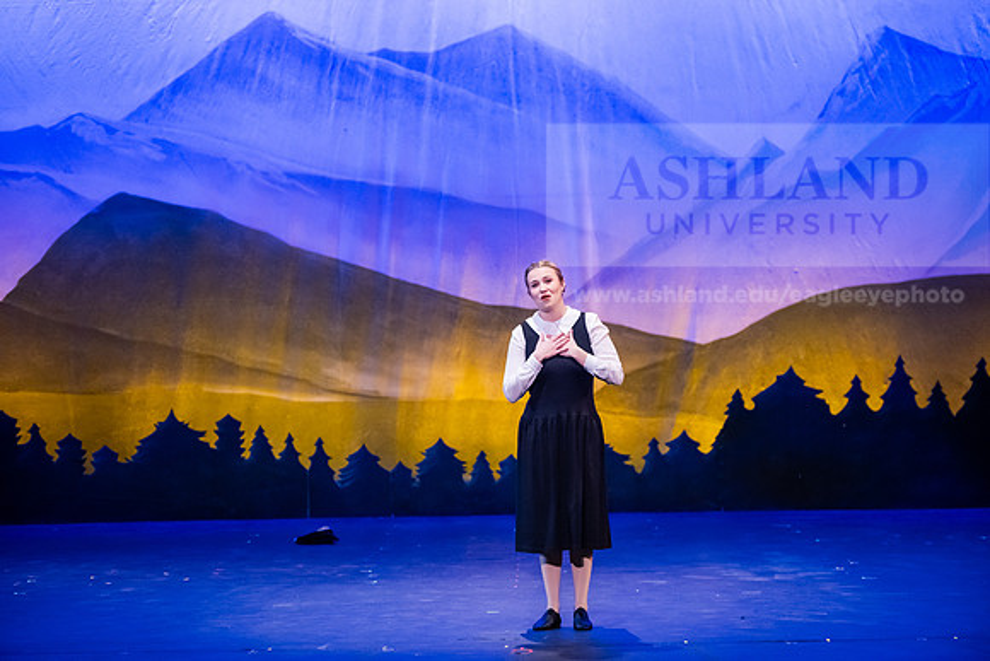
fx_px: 3081
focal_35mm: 112
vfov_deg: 12.2
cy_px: 330
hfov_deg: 18.3
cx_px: 495
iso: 3200
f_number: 3.2
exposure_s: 1/200
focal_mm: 112
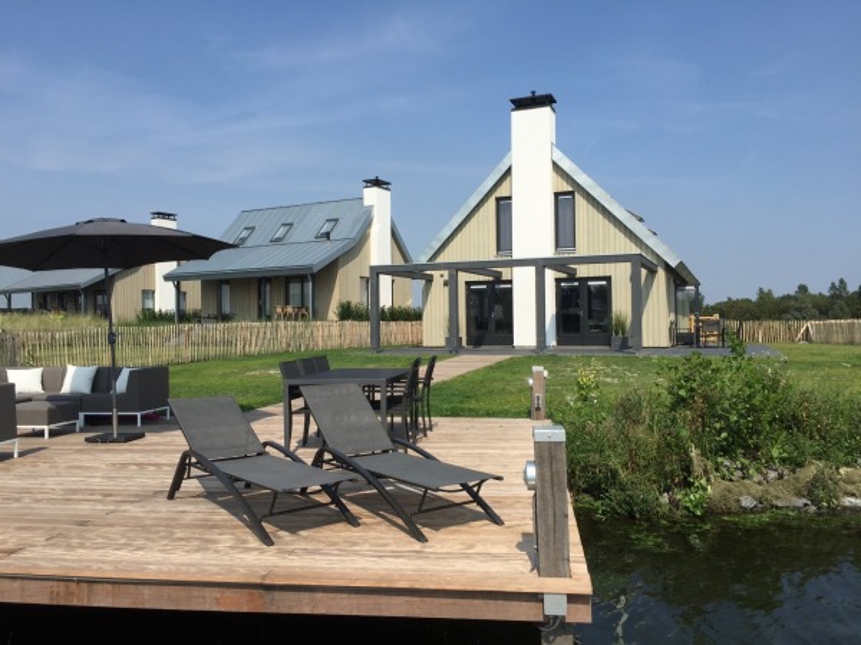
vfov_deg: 48.2
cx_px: 430
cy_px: 322
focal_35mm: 29
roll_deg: -0.3
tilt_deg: +1.6
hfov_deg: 61.7
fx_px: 721
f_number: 2.2
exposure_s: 1/2475
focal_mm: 4.15
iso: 32
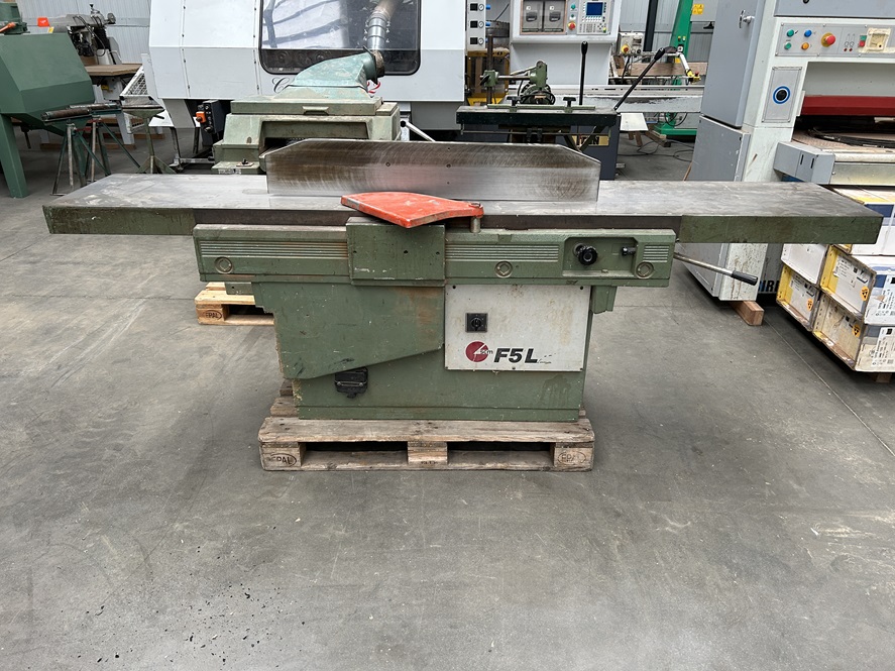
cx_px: 448
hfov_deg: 67.3
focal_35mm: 26
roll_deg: +0.8
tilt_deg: -24.4
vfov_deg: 53.1
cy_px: 336
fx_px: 672
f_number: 1.5
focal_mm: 5.7
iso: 125
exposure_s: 1/117
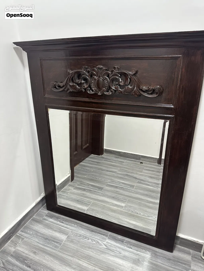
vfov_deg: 71.6
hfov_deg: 56.8
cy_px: 136
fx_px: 189
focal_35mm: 24
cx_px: 102
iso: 250
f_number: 1.78
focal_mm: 6.86
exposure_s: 1/65
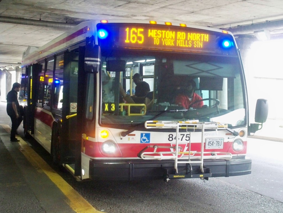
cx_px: 142
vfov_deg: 26.6
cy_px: 106
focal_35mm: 55
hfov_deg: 34.9
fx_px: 450
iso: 640
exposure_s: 1/80
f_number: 4
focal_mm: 9.7
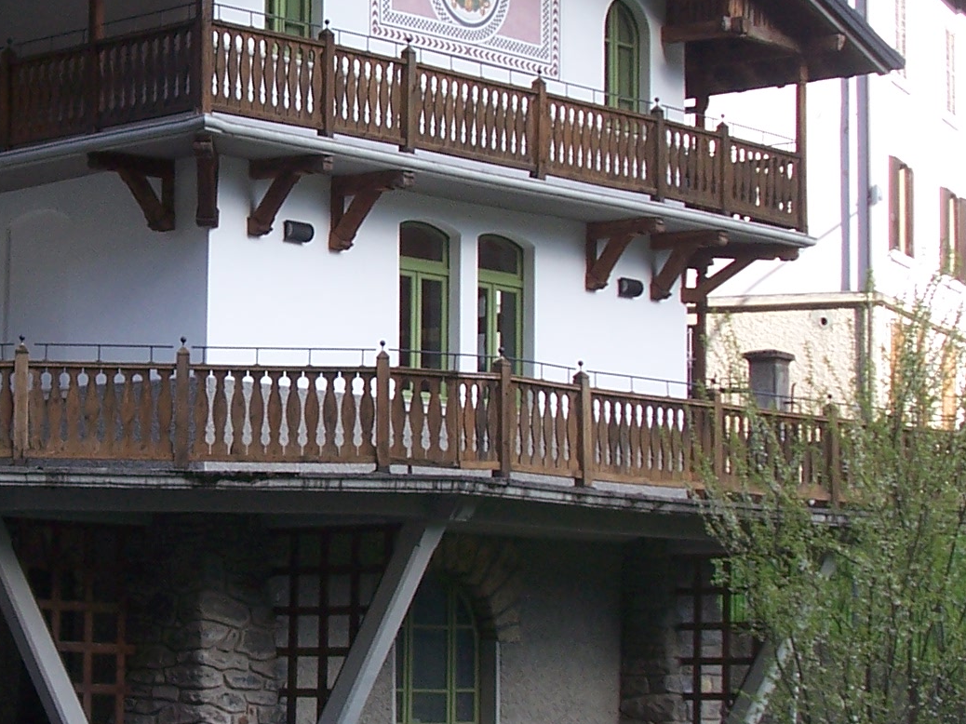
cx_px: 144
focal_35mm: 111
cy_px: 288
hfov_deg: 17.5
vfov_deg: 13.3
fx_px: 3097
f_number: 3.4
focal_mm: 8.6
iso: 80
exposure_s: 1/180
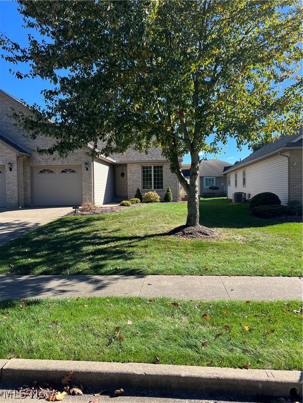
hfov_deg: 53.1
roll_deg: +1.5
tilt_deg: +1.6
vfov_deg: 67.3
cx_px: 152
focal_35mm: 26
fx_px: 303
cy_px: 202
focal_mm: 5.7
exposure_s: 1/1311
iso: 50
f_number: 1.5
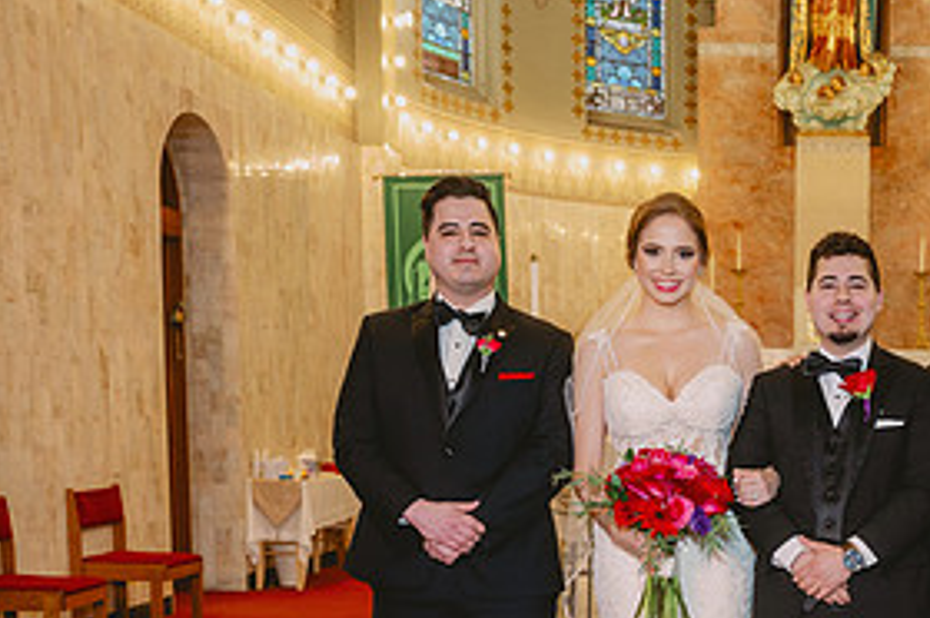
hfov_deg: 32.9
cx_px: 817
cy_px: 571
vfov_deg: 22.7
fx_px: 1497
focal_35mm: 58
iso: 1000
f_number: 4
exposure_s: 1/125
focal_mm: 28
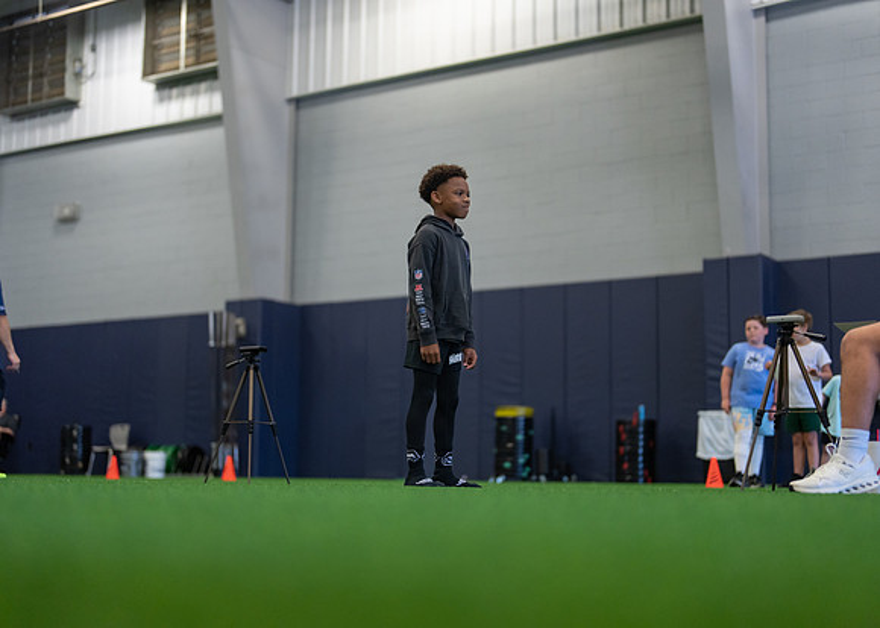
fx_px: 1327
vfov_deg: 26.6
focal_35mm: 53
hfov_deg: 36.7
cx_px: 440
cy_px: 314
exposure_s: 1/1000
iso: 1250
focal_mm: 50
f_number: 1.3
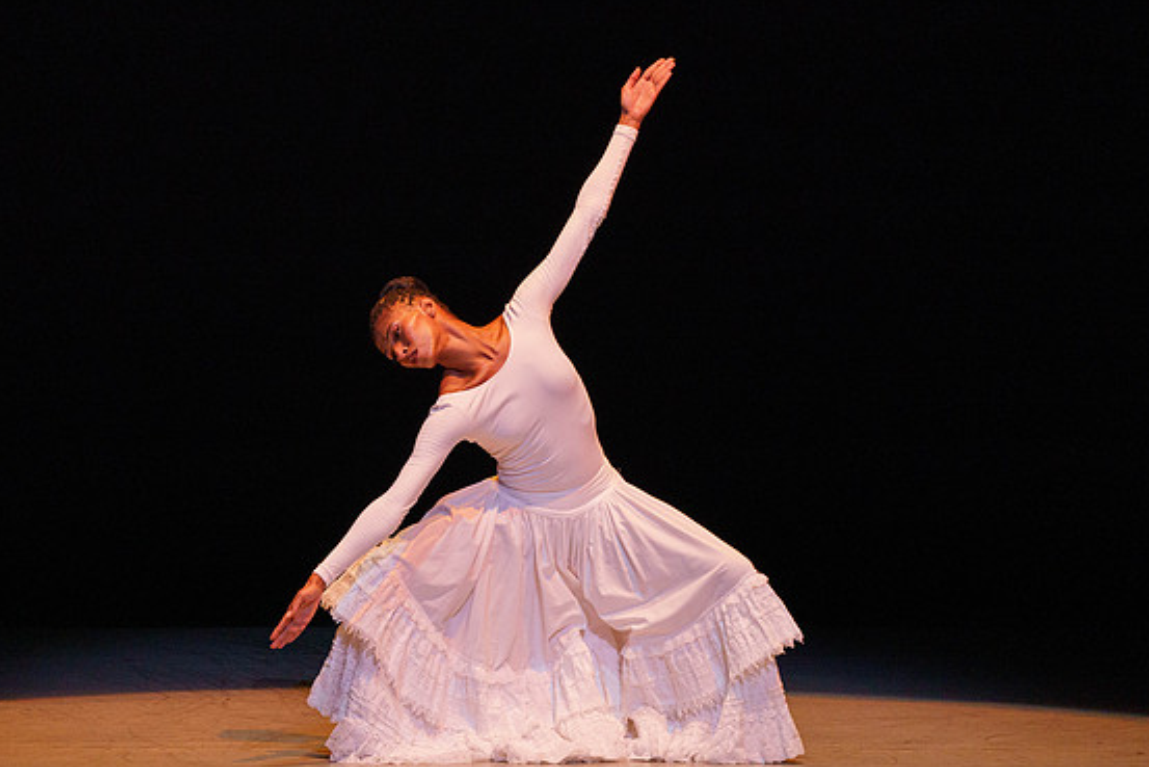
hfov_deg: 4.2
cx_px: 499
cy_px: 343
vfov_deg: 2.8
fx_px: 15706
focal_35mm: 492
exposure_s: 1/400
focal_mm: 400
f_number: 6.3
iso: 5000
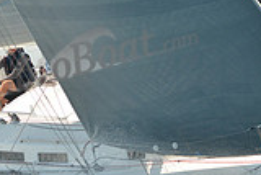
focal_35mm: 253
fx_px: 1836
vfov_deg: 5.4
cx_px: 284
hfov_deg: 8.1
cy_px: 123
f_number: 3.5
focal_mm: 70
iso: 400
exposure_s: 1/800
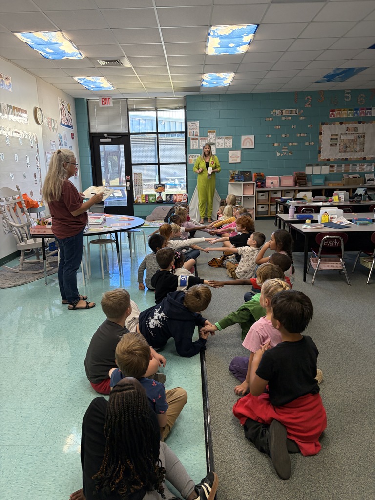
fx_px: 376
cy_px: 250
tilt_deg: -10.7
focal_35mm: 26
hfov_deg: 53.1
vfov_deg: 67.3
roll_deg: +1.7
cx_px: 188
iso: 160
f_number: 1.6
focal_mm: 5.96
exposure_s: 1/60
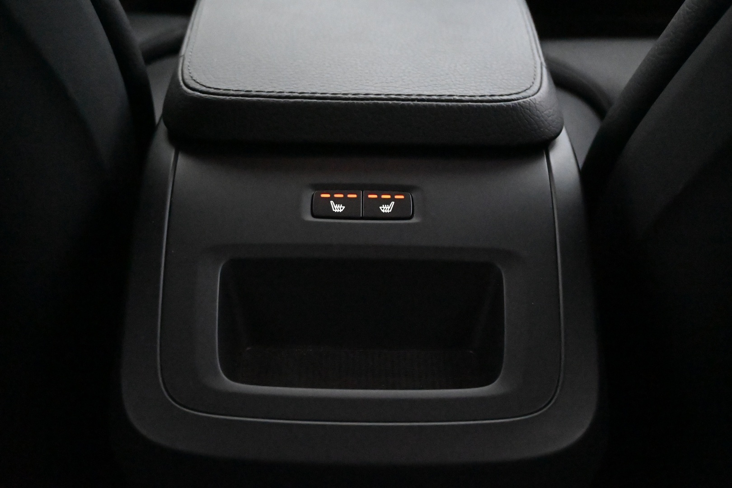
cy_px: 244
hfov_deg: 43.0
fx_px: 930
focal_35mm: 46
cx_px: 366
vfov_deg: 29.4
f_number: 4.8
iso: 20000
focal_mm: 30.5
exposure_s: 1/50
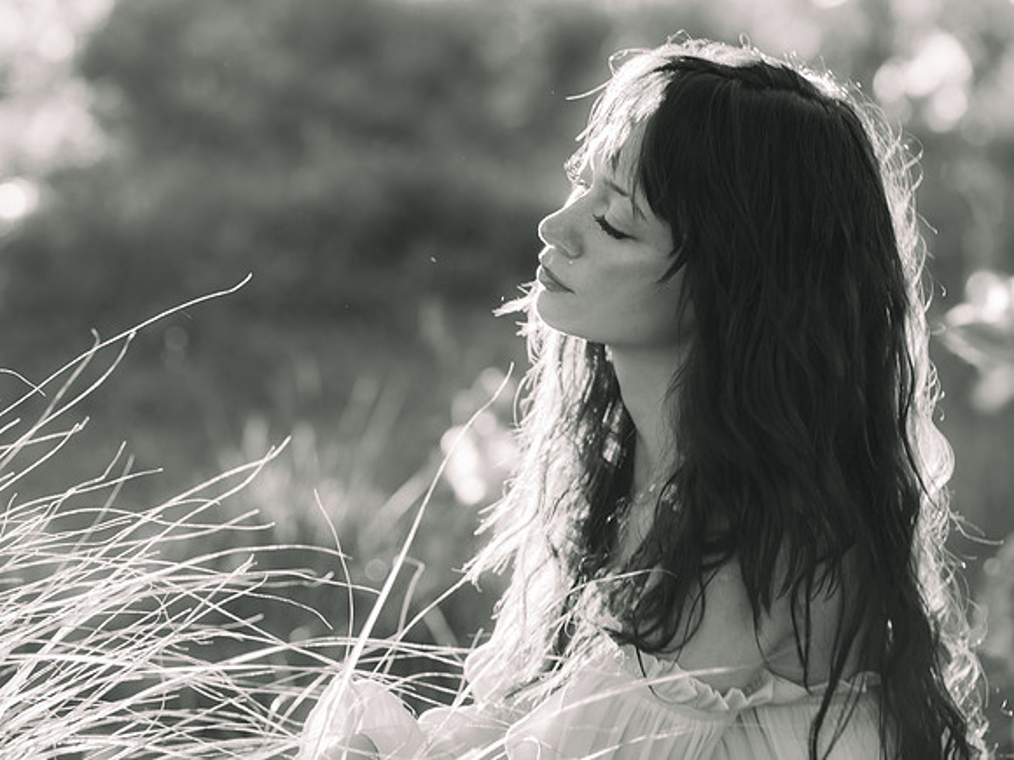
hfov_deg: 10.7
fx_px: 5389
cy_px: 380
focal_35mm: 184
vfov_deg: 8.1
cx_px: 507
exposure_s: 1/80
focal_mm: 170
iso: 160
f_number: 5
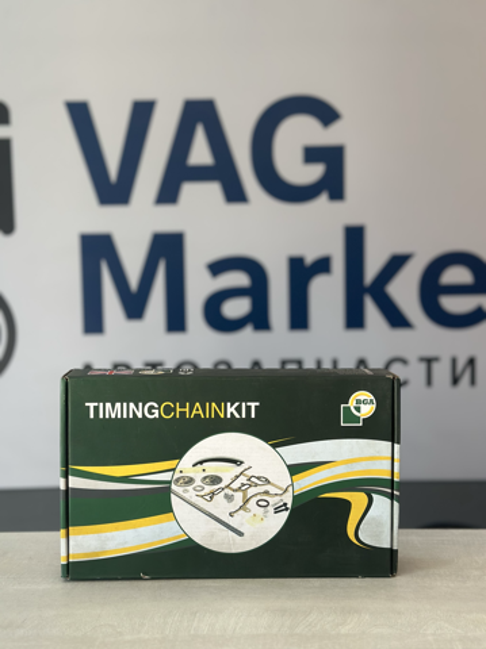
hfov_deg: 30.2
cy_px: 324
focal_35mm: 48
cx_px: 243
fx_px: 900
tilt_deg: -4.1
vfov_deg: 39.7
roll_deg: +1.4
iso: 100
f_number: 1.78
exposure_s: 1/121
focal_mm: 6.86
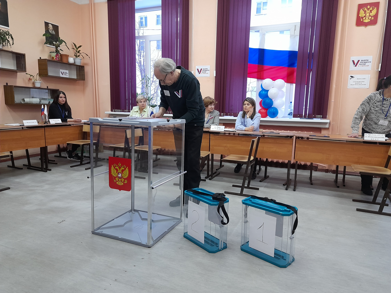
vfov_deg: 54.9
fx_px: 282
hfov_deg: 69.4
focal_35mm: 25
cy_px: 146
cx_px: 196
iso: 320
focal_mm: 4.6
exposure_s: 1/50
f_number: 2
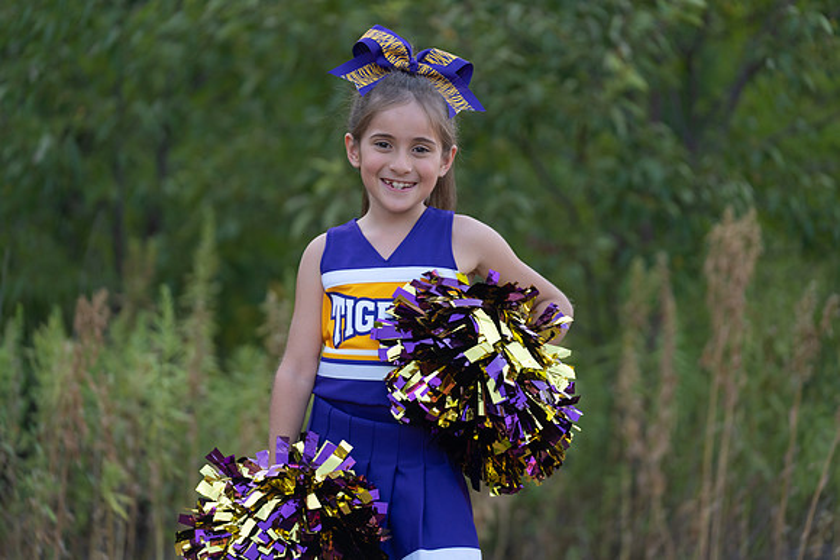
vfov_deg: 10.6
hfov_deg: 15.9
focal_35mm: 129
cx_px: 420
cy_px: 280
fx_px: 3011
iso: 250
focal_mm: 129
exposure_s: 1/320
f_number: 2.8
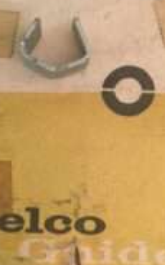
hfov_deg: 18.1
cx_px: 78
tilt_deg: -82.5
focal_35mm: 72
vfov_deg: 28.6
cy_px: 127
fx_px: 519
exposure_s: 1/30
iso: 160
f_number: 2.4
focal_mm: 3.3
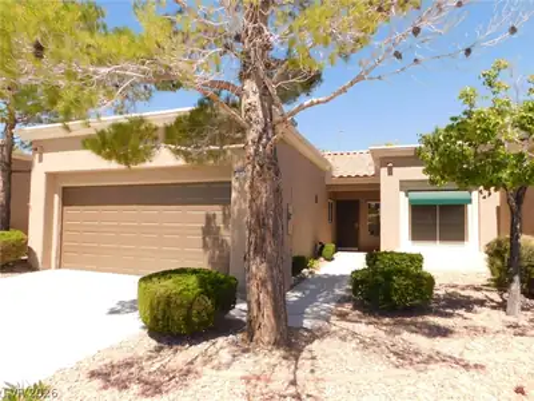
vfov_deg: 58.9
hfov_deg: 73.9
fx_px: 355
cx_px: 267
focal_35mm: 23
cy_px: 200
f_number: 3
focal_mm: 4
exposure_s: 1/1000
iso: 125
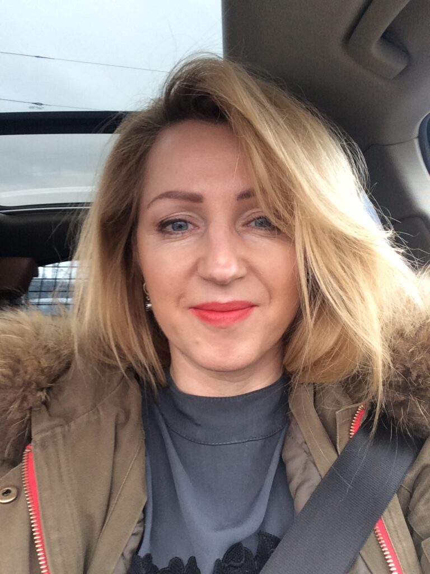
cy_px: 287
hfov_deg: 45.4
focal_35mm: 31
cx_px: 215
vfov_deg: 58.4
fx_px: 513
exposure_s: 1/33
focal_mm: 2.15
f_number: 2.4
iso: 64
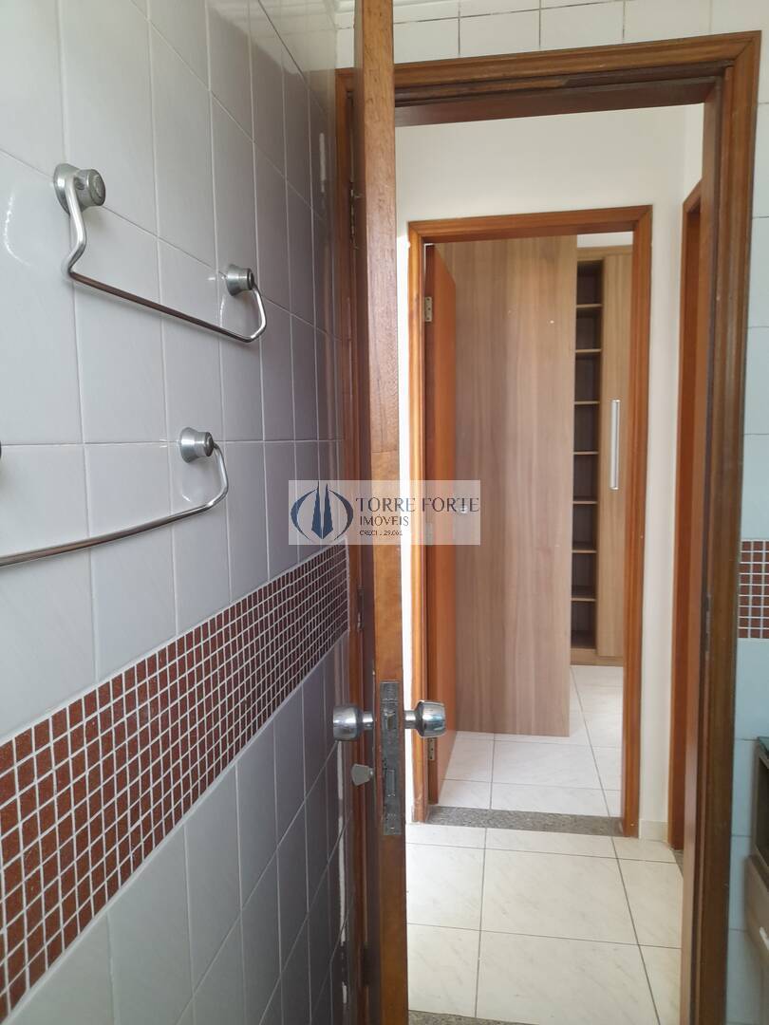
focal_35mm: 25
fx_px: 741
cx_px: 384
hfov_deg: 54.9
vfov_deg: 69.4
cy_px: 512
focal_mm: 4.6
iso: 160
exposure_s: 1/50
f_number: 2
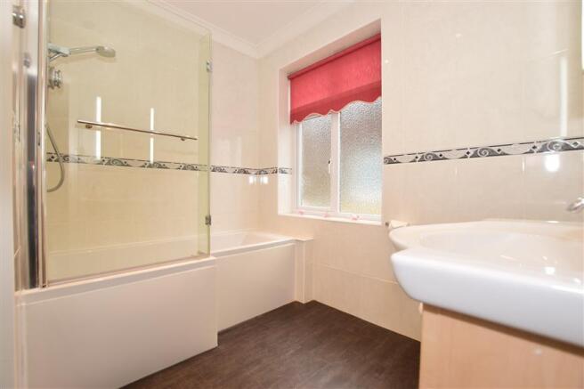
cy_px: 194
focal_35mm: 15
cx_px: 292
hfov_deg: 100.4
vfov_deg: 77.3
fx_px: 243
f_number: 7.1
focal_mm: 10
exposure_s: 1/40
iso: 400
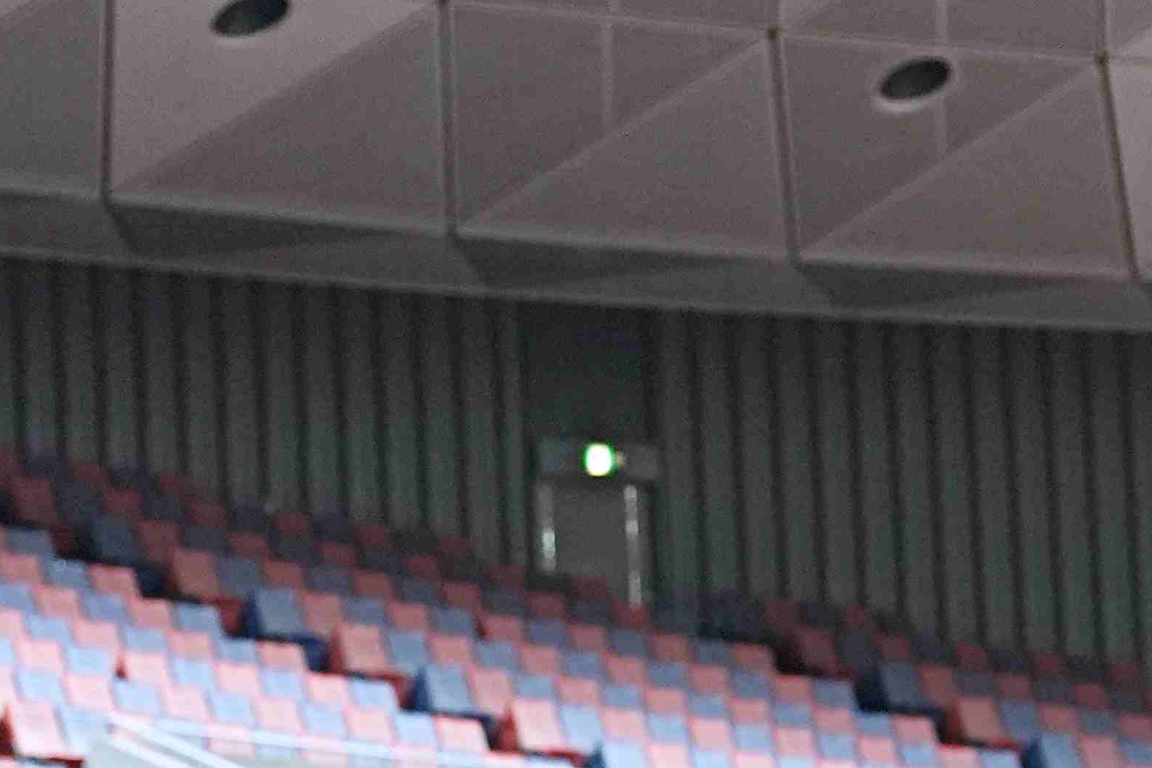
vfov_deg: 5.1
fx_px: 8544
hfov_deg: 7.7
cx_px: 929
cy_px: 904
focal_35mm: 267
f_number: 2.8
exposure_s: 1/250
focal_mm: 70
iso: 2000
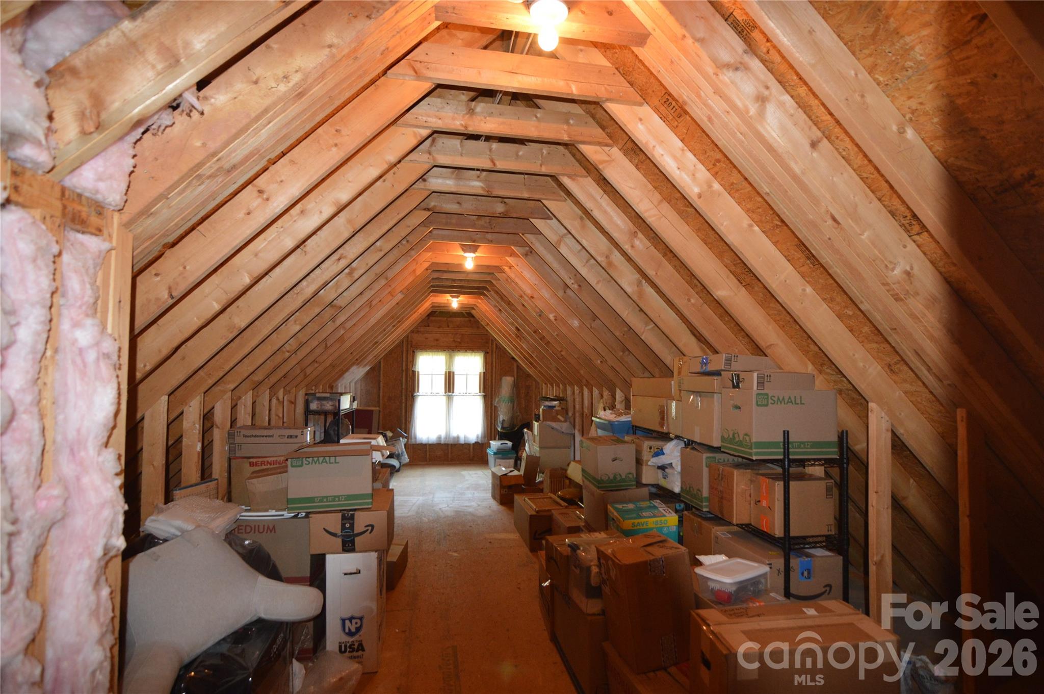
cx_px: 522
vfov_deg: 71.9
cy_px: 347
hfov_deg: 95.0
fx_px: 478
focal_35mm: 16
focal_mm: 11
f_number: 2.8
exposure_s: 1/60
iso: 900
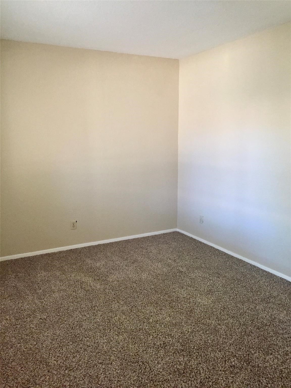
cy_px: 194
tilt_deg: -10.0
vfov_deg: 61.7
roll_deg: +0.2
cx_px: 146
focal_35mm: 29
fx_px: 325
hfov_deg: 48.2
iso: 250
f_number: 2.2
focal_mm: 4.15
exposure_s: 1/30
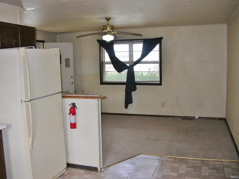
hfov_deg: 51.4
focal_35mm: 36
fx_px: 248
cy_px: 90
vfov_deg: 39.6
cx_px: 120
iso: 50
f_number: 2.7
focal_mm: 6
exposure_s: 1/30
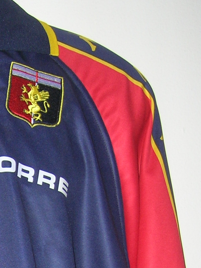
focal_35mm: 106
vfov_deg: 17.7
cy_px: 322
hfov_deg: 13.4
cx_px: -69
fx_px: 820
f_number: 2.9
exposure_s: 1/60.1
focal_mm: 5.7
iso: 50
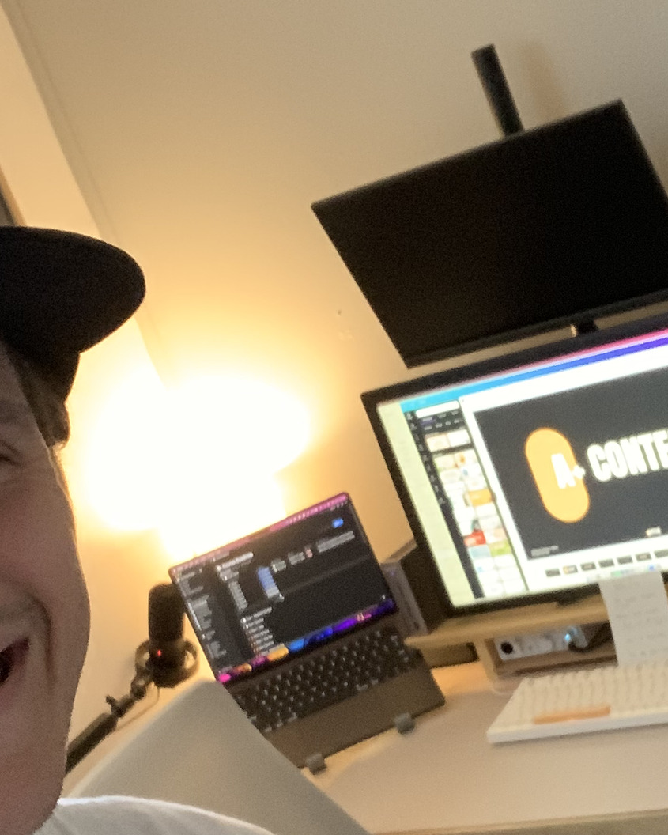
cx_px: 433
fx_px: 1754
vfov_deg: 26.6
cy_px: 544
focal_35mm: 71
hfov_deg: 21.5
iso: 400
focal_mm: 2.87
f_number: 2.2
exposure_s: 1/30
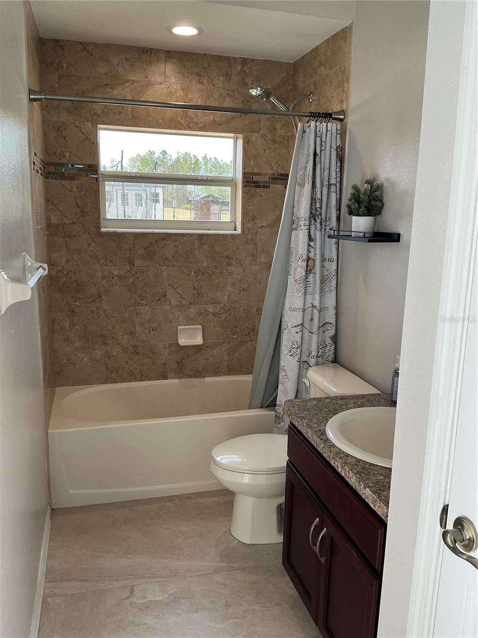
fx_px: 534
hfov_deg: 48.2
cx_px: 239
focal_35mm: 29
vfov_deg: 61.7
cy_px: 319
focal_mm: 3
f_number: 1.8
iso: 25
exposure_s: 1/120
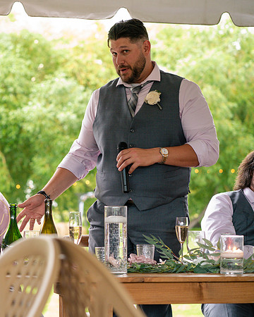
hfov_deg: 11.9
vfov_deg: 15.0
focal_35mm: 128
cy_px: 148
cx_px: 0
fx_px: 1202
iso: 2500
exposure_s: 1/160
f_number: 4
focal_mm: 85
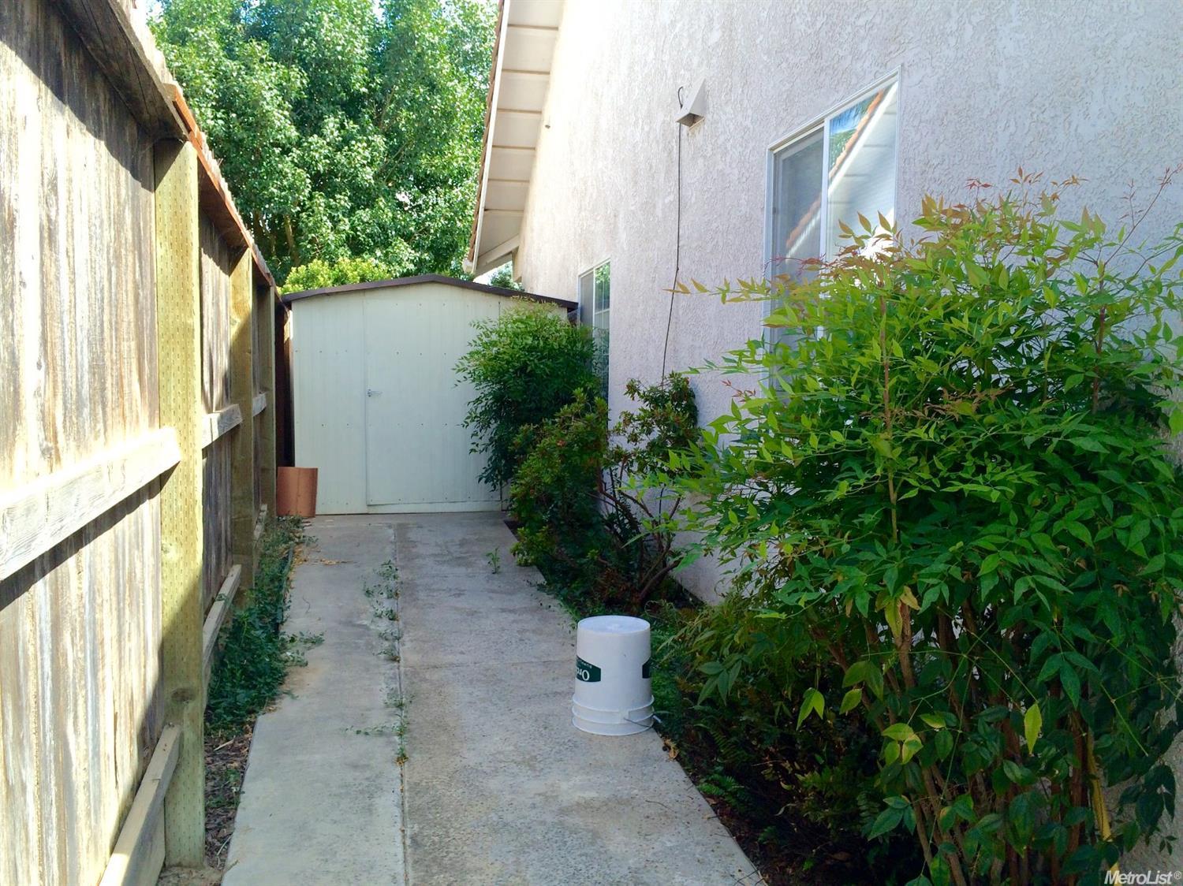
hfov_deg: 61.7
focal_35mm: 29
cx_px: 592
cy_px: 443
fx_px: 991
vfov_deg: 48.2
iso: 32
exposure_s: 1/533
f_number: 2.2
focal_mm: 4.15
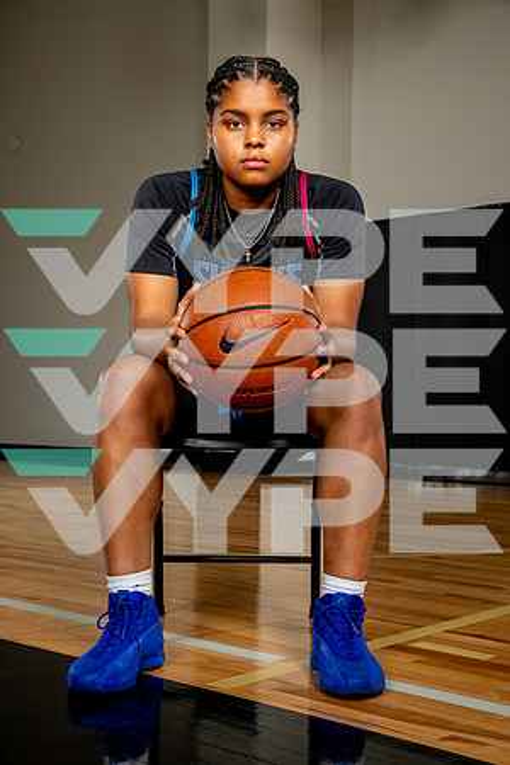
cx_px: 255
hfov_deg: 26.0
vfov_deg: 38.2
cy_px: 382
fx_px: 1105
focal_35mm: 52
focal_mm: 52
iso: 250
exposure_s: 1/500
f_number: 8
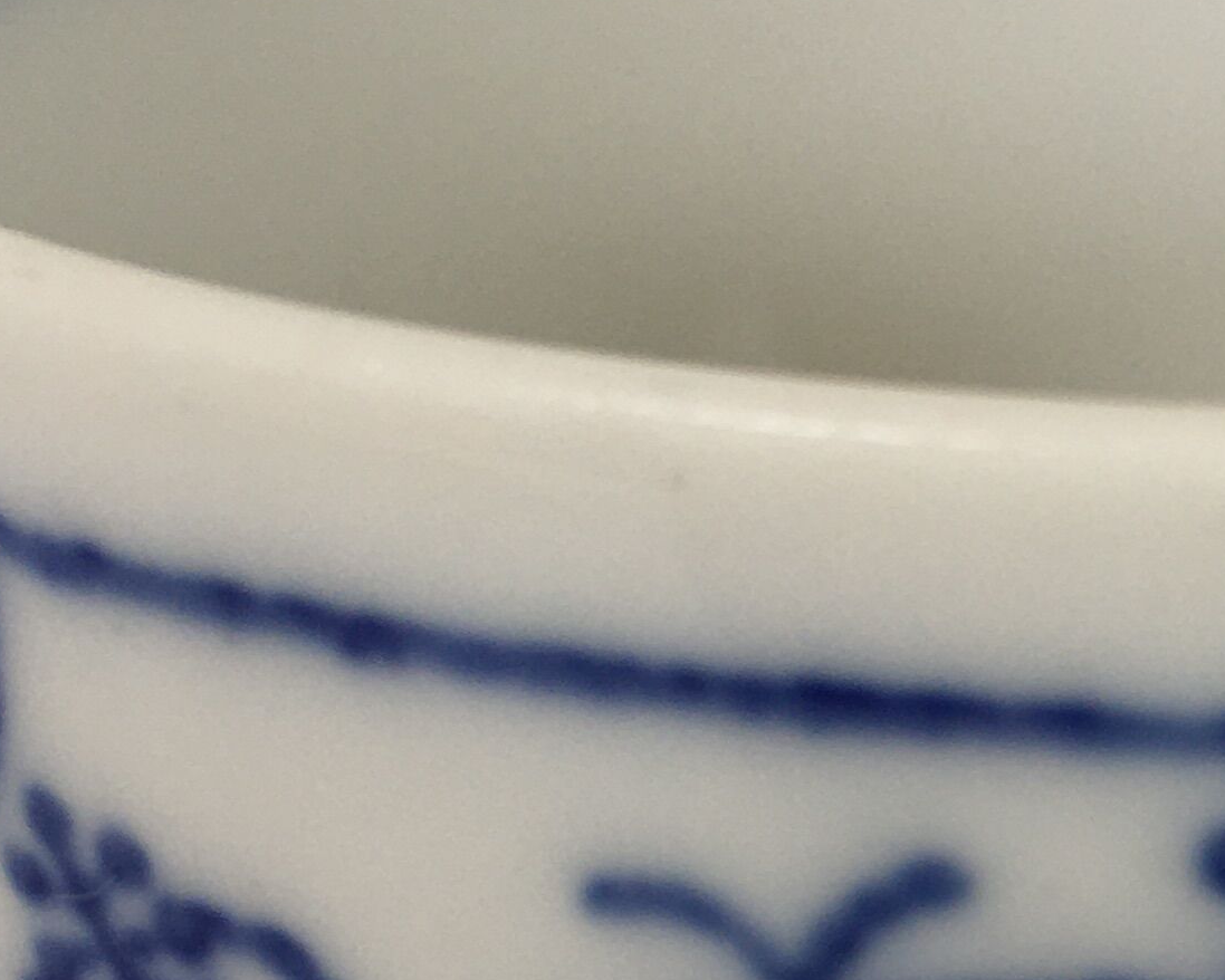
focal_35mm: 104
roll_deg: -6.7
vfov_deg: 14.4
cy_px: 1109
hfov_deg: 17.8
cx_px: 1337
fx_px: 3771
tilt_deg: -43.4
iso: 25
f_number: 2.2
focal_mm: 4.15
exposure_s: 1/434
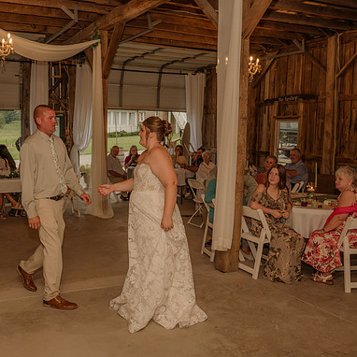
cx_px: 126
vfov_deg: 41.8
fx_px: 467
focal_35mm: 40
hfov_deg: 41.4
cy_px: 192
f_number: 4
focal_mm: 28
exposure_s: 1/200
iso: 320
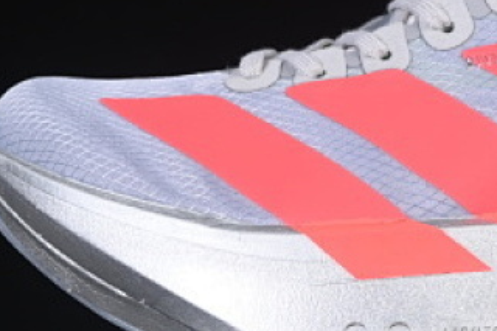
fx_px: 3491
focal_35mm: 253
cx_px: 551
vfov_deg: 5.4
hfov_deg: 8.1
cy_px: 42
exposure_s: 1/80
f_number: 7.1
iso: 160
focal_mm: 50
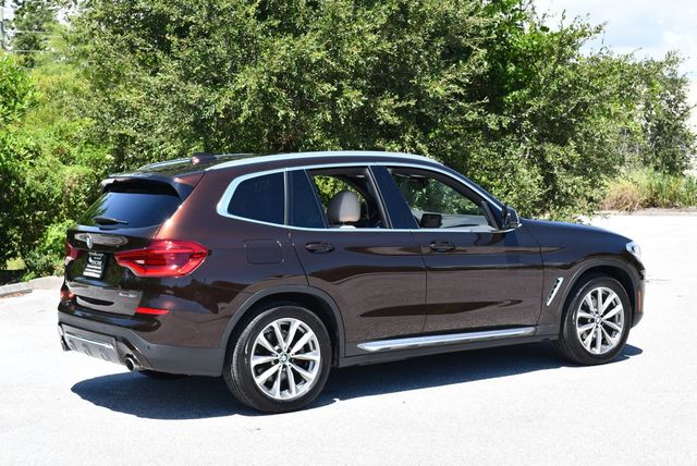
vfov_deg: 21.3
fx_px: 1240
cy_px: 233
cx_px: 348
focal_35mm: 64
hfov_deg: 31.4
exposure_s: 1/250
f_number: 7.1
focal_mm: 32
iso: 200
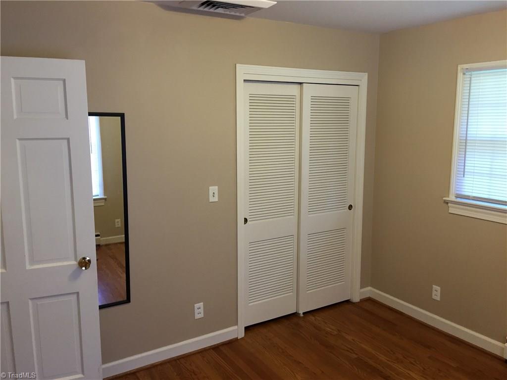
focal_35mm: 29
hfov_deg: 61.7
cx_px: 254
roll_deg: -0.9
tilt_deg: -9.8
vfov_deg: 48.2
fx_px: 425
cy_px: 190
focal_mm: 4.15
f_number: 2.2
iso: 125
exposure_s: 1/30
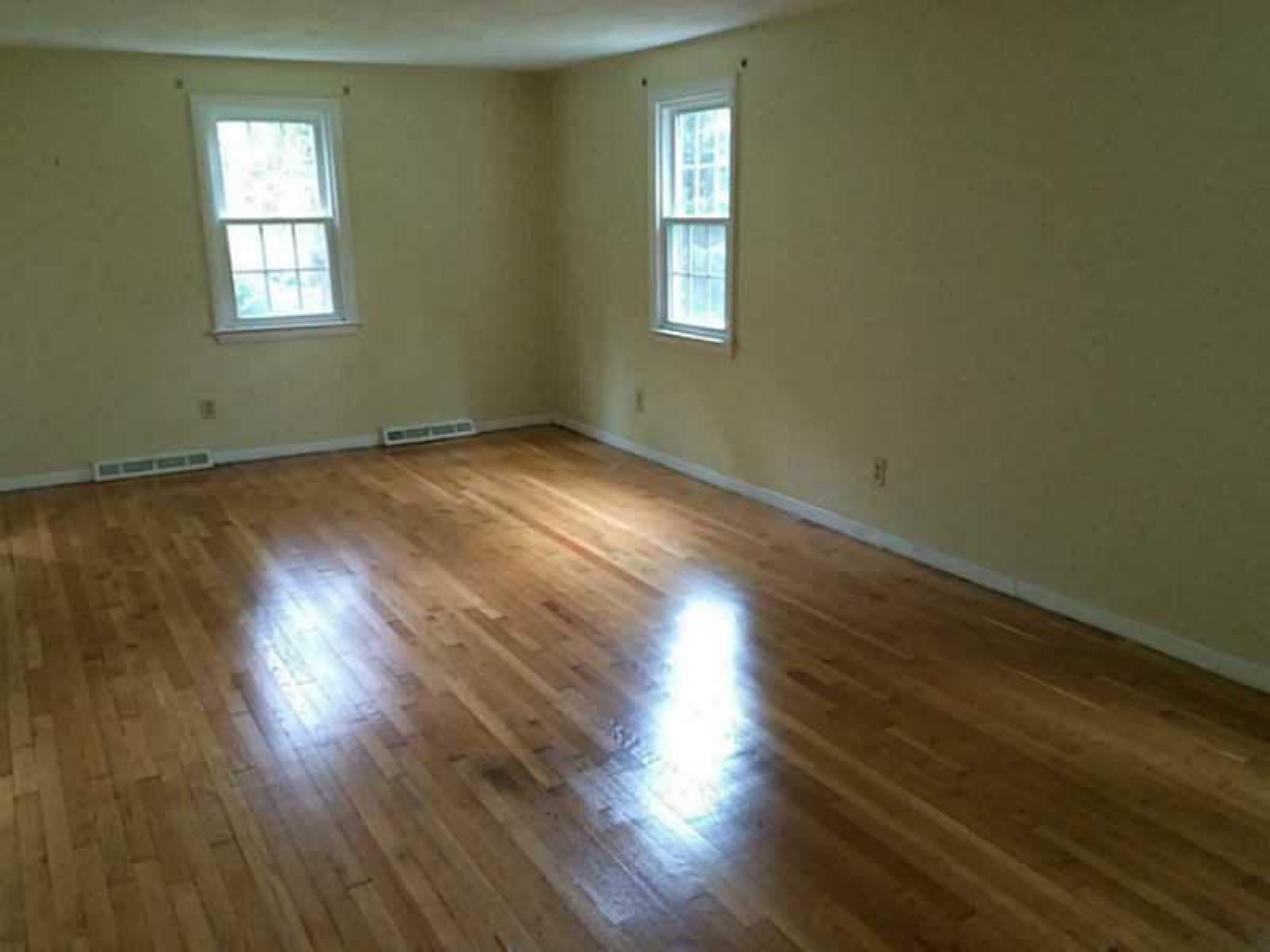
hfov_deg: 61.7
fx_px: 1064
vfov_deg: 48.2
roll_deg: +1.3
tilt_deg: -13.4
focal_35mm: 29
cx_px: 635
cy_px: 476
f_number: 2.2
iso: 200
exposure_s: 1/30
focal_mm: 4.15
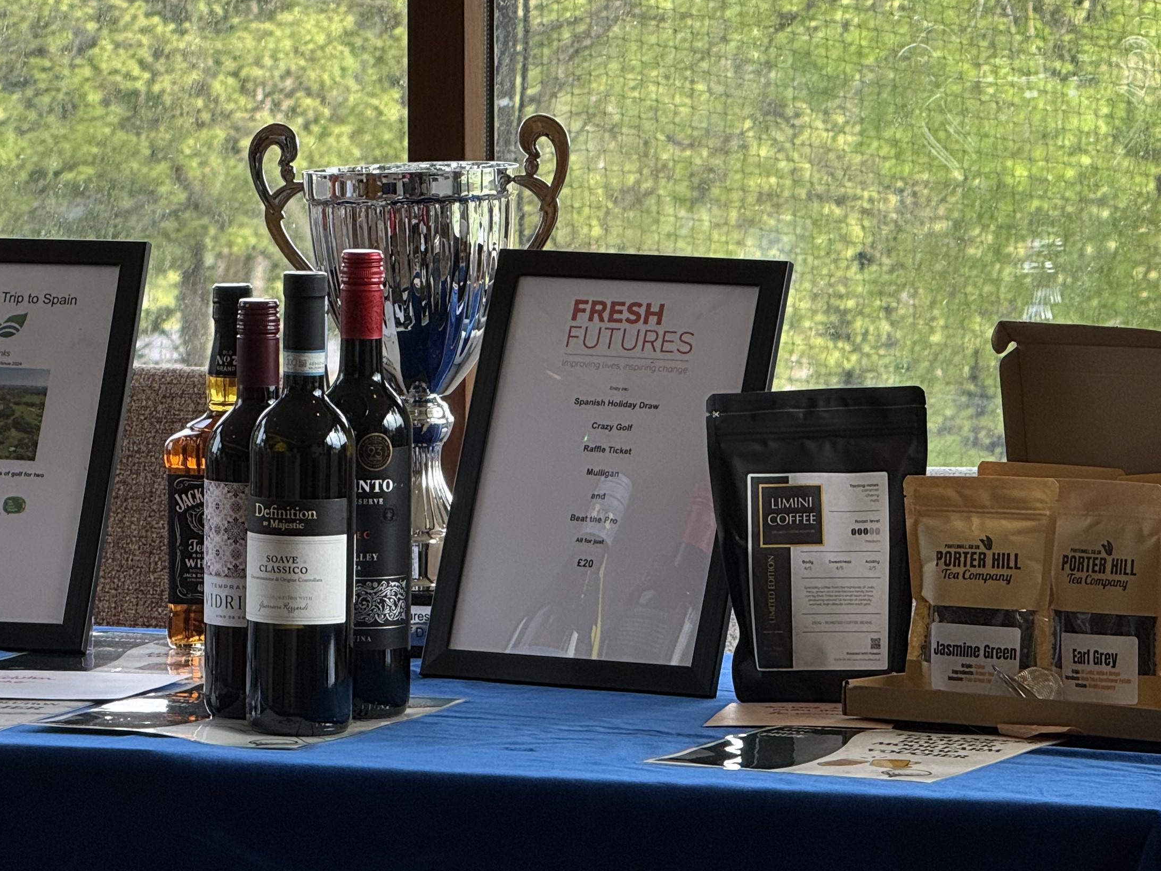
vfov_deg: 6.7
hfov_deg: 8.9
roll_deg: +0.3
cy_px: 356
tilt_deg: -3.6
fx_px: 7447
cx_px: 413
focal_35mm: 222
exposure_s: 1/147
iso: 50
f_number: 2.8
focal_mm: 15.66
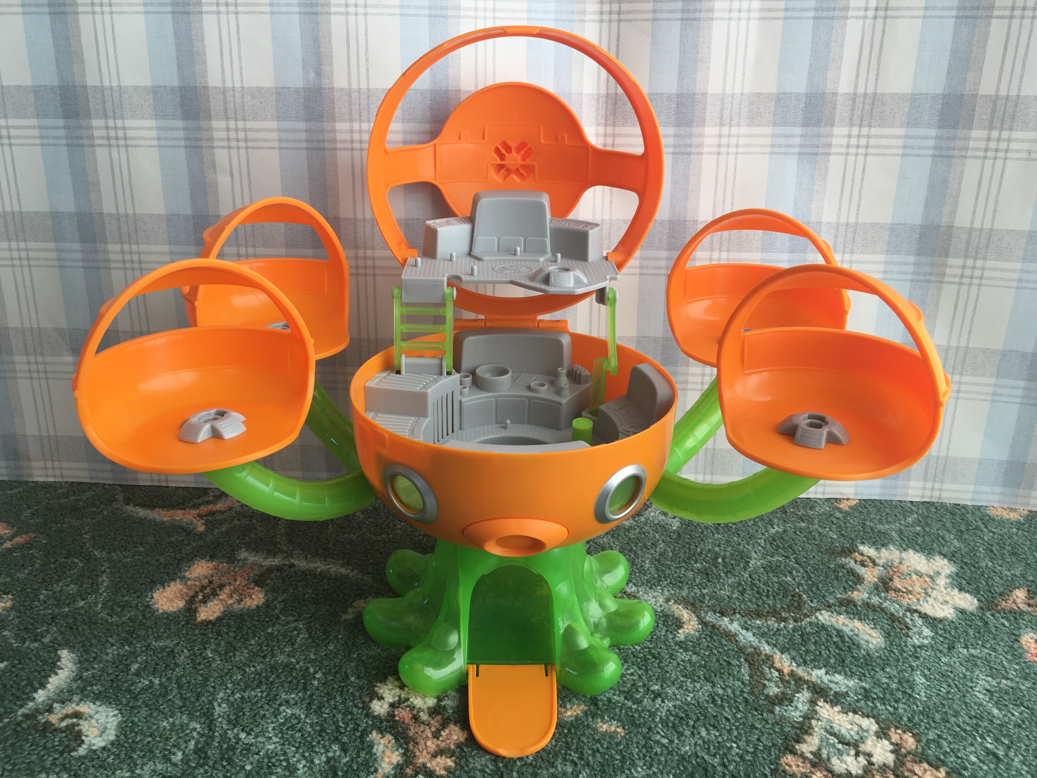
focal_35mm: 29
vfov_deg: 48.2
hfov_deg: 61.7
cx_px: 518
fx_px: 869
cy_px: 389
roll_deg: -1.1
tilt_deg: -22.1
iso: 25
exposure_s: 1/100
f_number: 2.2
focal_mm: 4.15
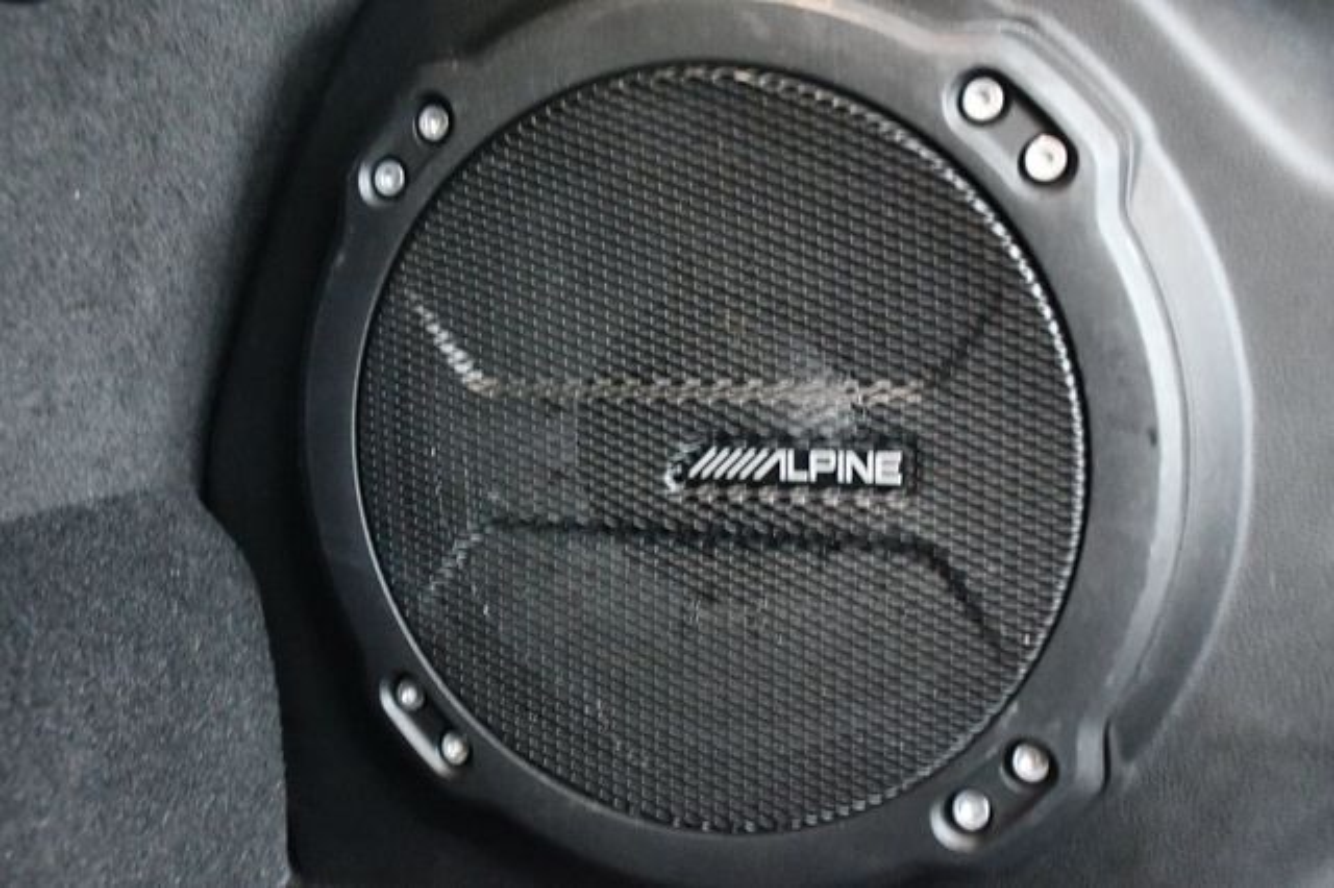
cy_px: 444
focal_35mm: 40
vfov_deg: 33.4
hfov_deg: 48.5
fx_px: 1481
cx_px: 667
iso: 12800
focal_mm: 27
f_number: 4
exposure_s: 1/30
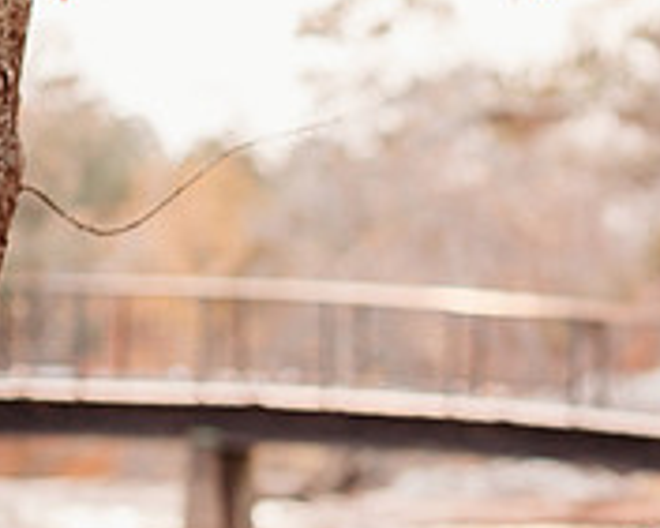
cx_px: 926
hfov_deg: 7.2
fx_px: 5140
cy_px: 642
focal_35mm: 263
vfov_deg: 5.9
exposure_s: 1/320
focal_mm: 85
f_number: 2.2
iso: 320
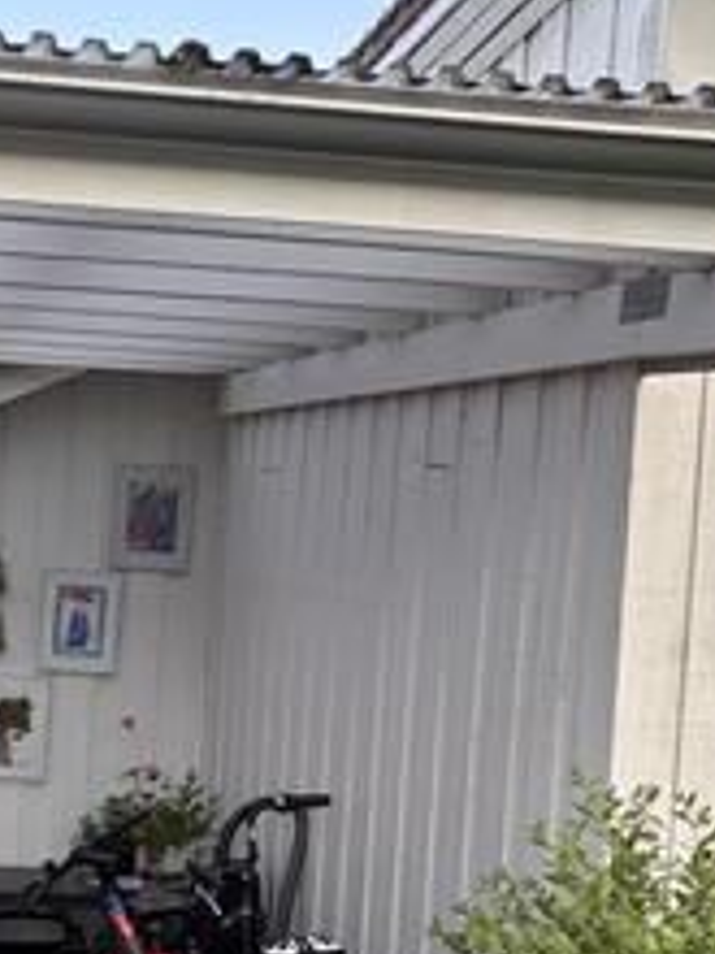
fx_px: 1955
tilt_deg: -2.4
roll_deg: -3.1
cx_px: -48
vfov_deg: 26.9
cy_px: 759
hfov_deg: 19.9
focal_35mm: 71
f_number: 1.6
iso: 50
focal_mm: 5.96
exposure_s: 1/208
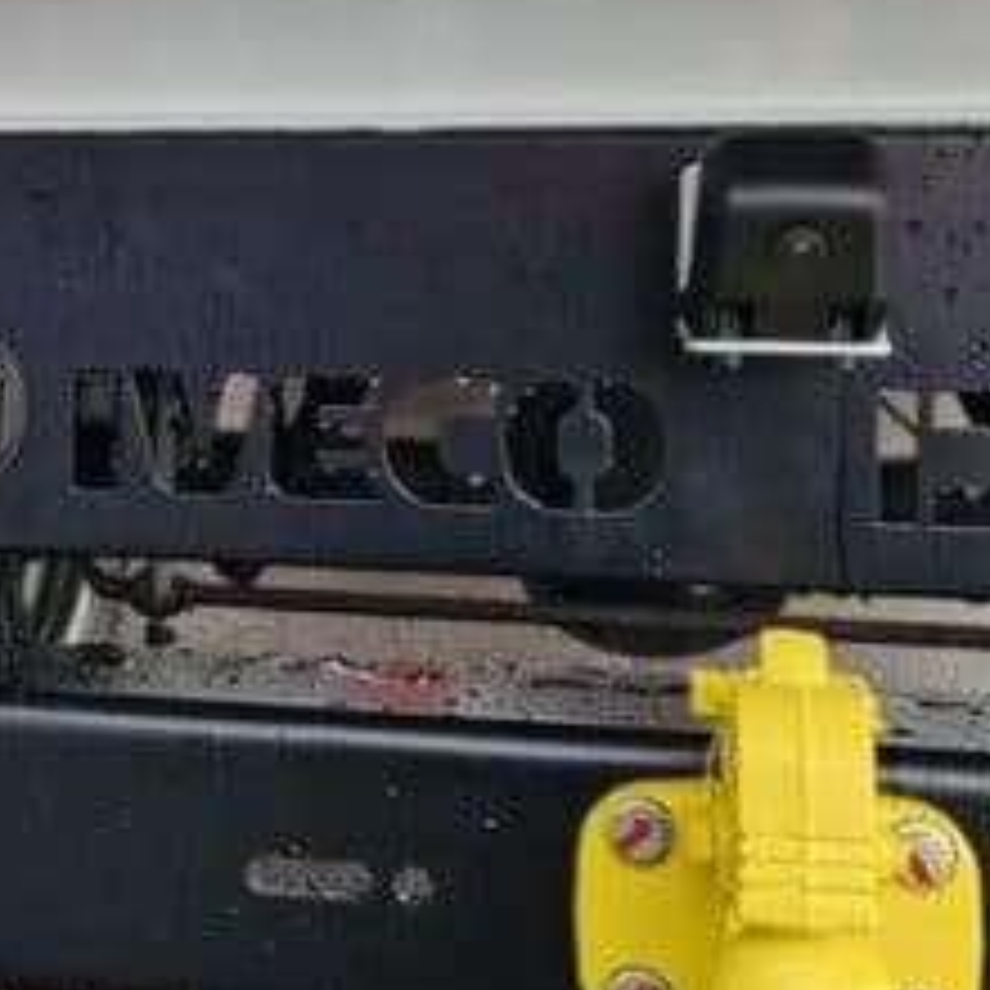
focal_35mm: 71
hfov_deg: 23.3
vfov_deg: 24.1
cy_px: 292
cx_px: -14
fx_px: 2297
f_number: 1.8
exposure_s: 1/180
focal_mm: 5.4
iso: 50
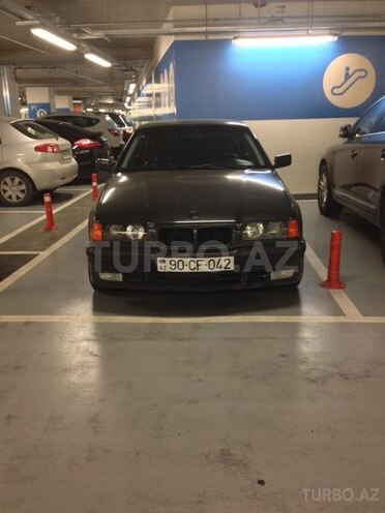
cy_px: 256
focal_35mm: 33
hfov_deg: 42.9
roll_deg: +0.0
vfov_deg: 55.4
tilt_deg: -11.7
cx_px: 192
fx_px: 489
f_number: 2.4
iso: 80
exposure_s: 1/20
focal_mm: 4.12
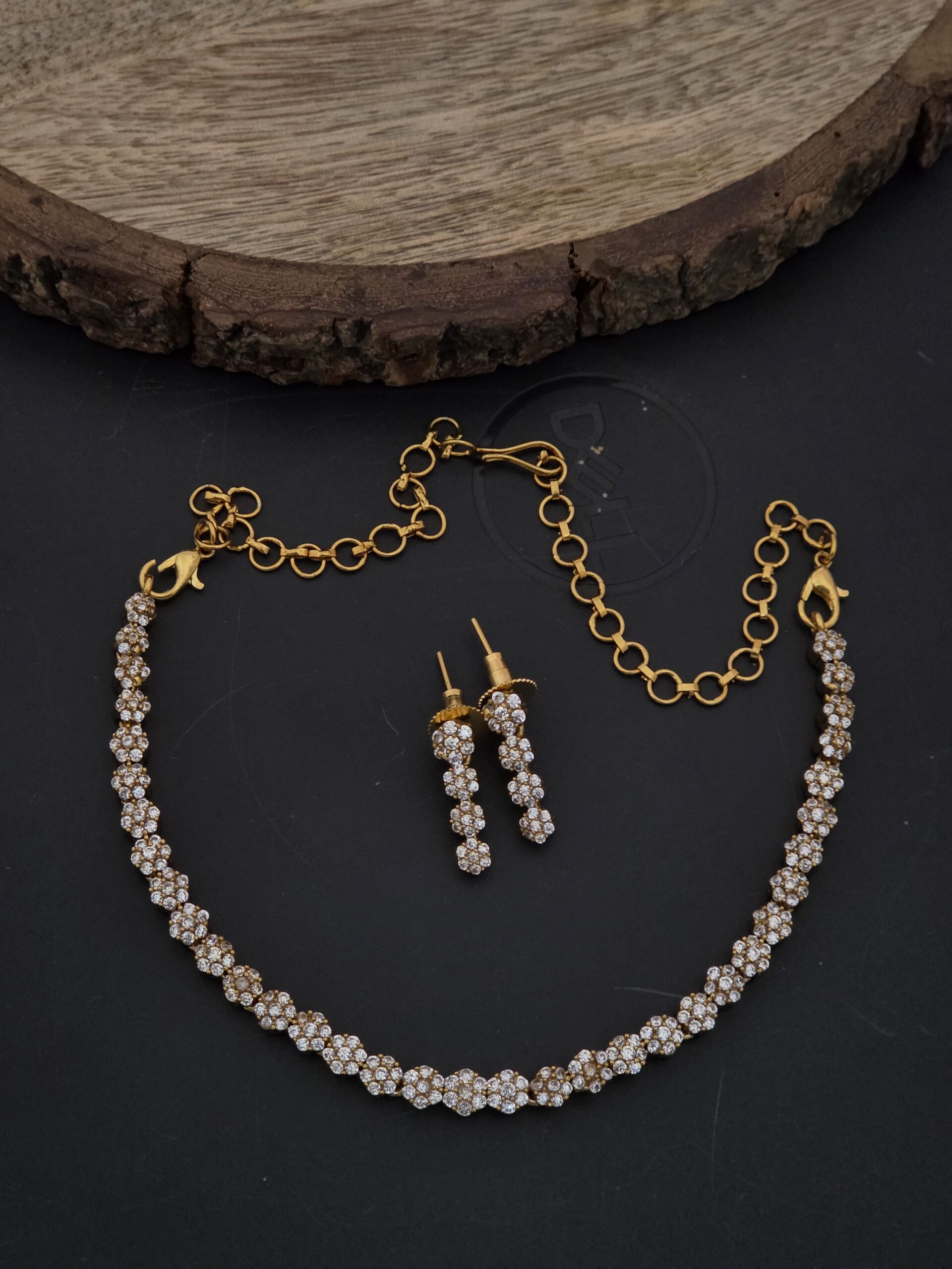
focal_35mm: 69
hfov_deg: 21.3
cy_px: 634
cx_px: 476
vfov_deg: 28.2
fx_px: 2530
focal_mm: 7
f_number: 2.4
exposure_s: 1/100
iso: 400
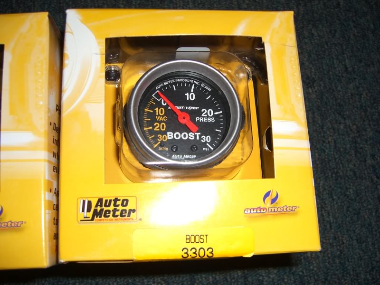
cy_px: 142
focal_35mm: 38
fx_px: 417
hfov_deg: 49.0
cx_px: 190
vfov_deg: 37.7
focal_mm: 7.9
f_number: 2.8
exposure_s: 1/60
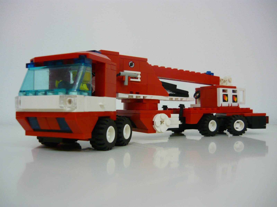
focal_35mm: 33
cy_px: 104
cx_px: 138
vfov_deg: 42.9
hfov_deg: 55.4
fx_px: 264
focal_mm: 5.5
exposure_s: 1/30
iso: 200
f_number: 2.8
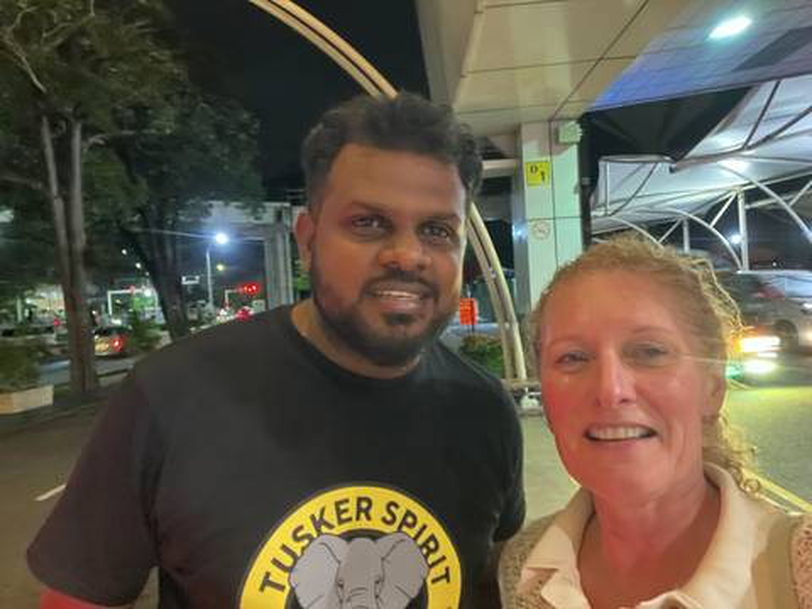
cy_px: 304
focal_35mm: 23
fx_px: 540
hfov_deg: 73.9
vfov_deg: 58.9
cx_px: 406
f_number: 2.2
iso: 1250
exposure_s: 1/14
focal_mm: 2.71
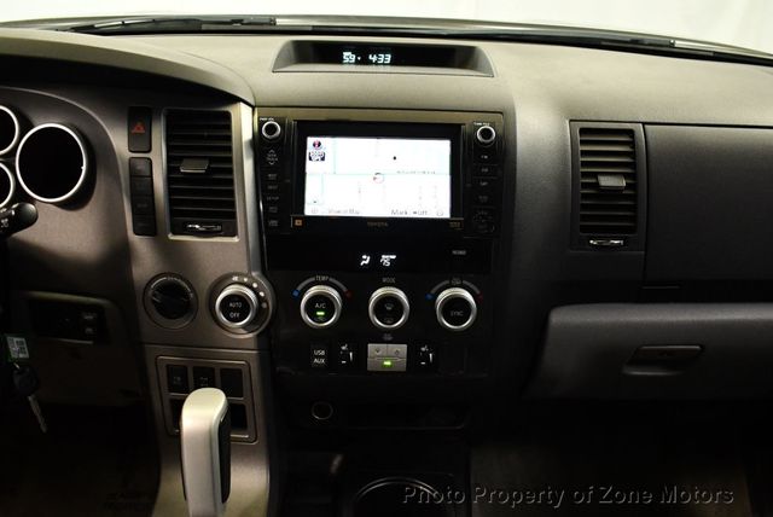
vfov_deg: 36.9
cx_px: 386
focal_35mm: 36
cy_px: 258
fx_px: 774
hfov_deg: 53.1
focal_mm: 18
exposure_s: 1/80
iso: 3200
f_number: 3.5
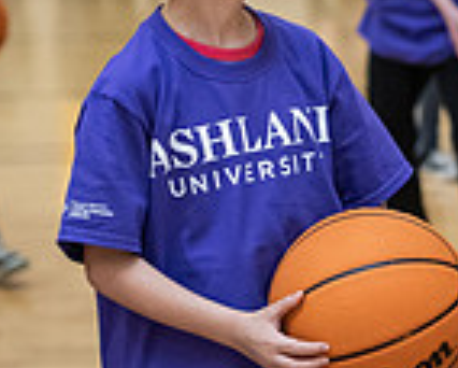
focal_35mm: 307
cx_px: 561
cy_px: -40
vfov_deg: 5.0
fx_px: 4167
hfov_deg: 6.3
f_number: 3.2
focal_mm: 80
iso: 2500
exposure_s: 1/200
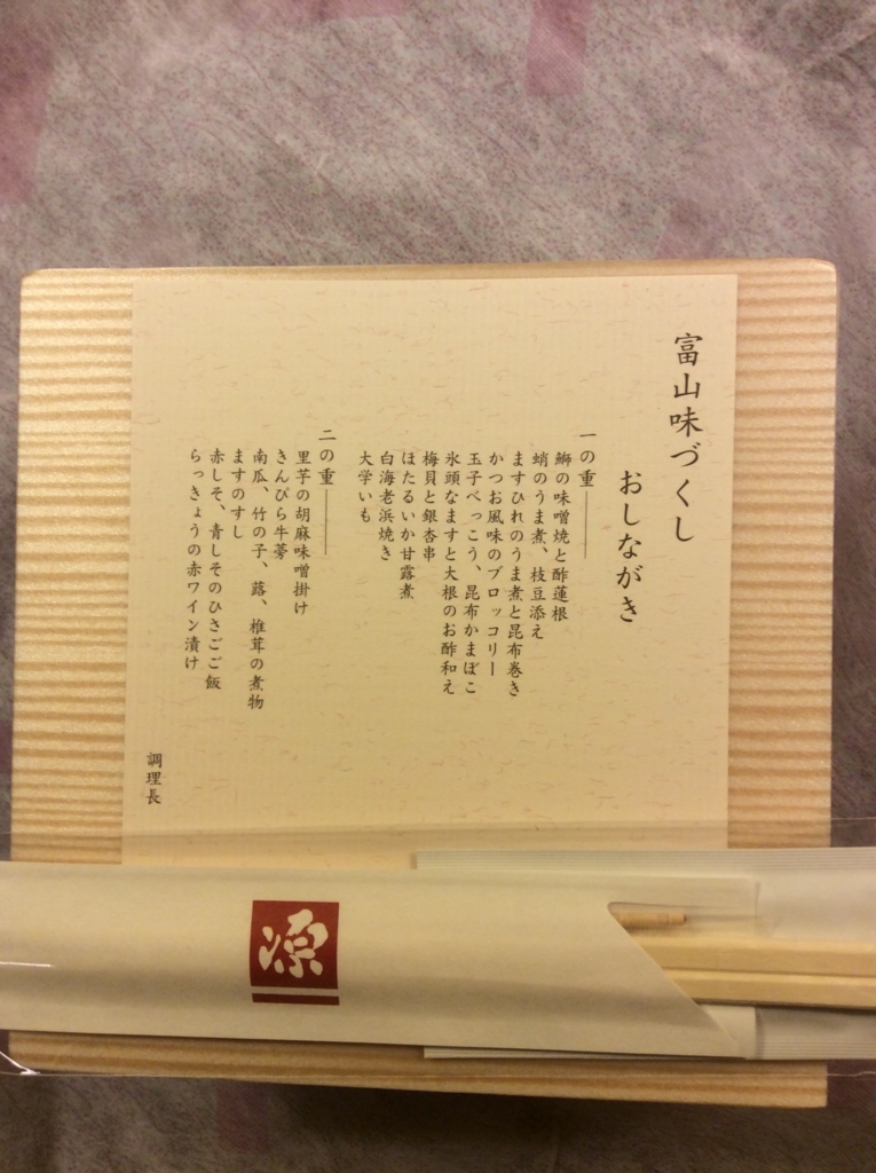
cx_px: 438
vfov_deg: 56.9
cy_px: 586
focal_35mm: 32
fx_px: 1082
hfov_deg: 44.1
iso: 40
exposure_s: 1/40
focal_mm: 3.3
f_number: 2.4
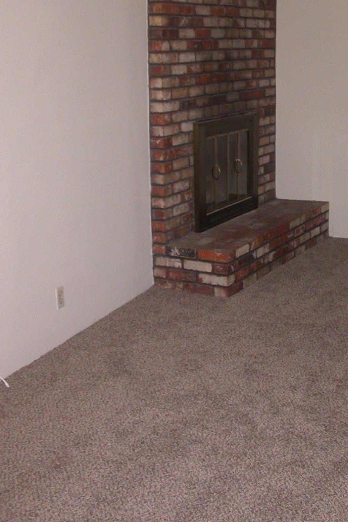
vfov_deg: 34.3
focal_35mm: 58
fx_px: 841
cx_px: 261
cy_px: 187
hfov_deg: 23.2
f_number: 2.6
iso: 200
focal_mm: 7.85
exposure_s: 1/60
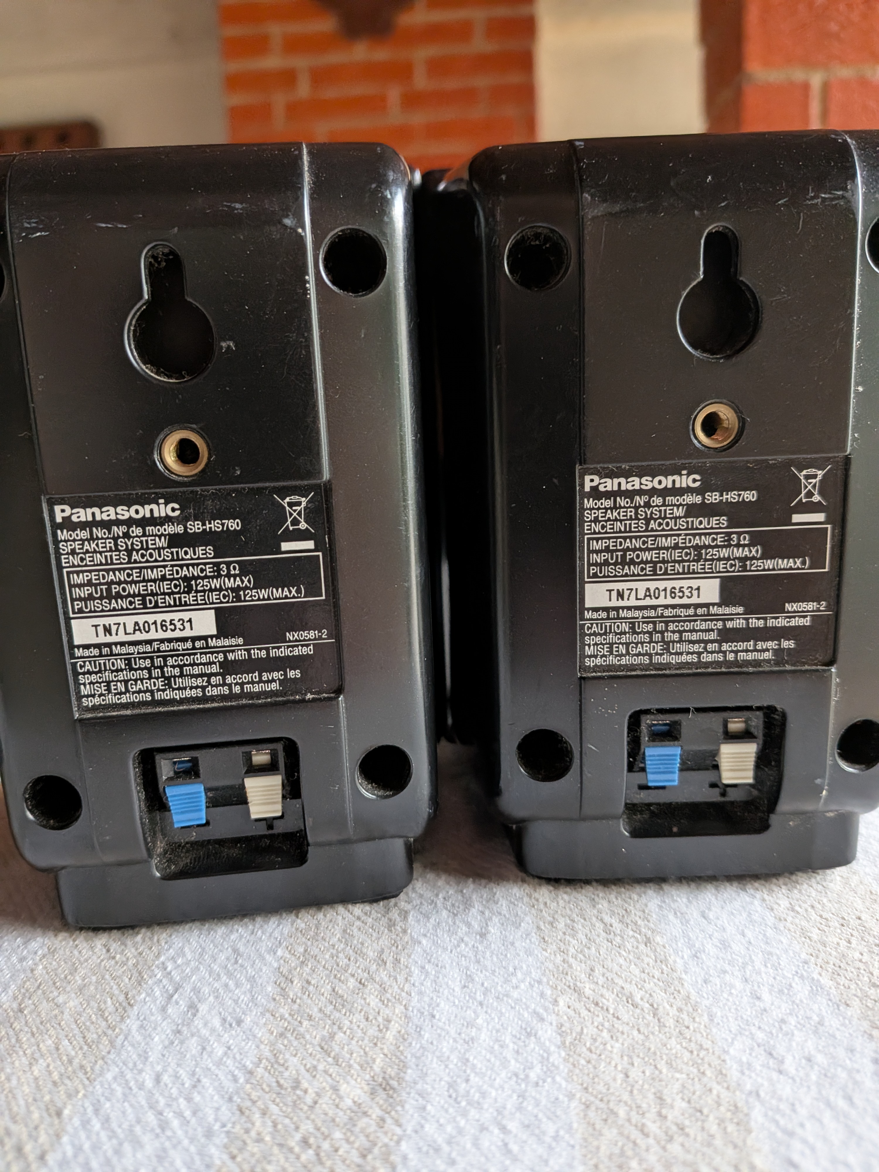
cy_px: 586
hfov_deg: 56.8
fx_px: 813
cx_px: 440
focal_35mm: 24
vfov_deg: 71.6
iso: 694
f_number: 1.7
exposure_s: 1/100
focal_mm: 4.53
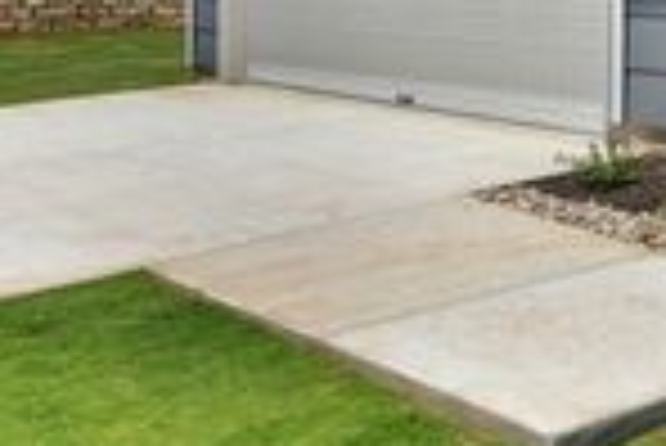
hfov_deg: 23.3
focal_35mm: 71
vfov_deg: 18.1
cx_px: 976
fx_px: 1315
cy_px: -117
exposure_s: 1/500
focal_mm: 21
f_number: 8
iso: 100
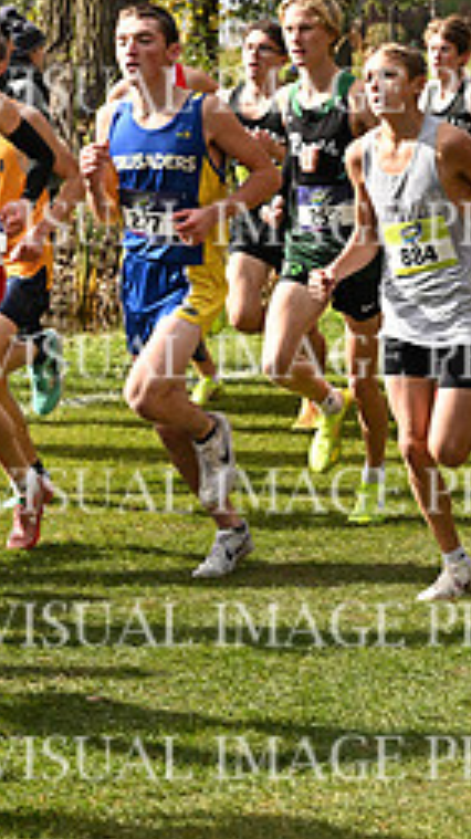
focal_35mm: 185
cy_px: 290
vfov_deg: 11.6
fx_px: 4114
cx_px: 408
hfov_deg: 6.5
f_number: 5.6
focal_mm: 77
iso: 125
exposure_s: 1/400
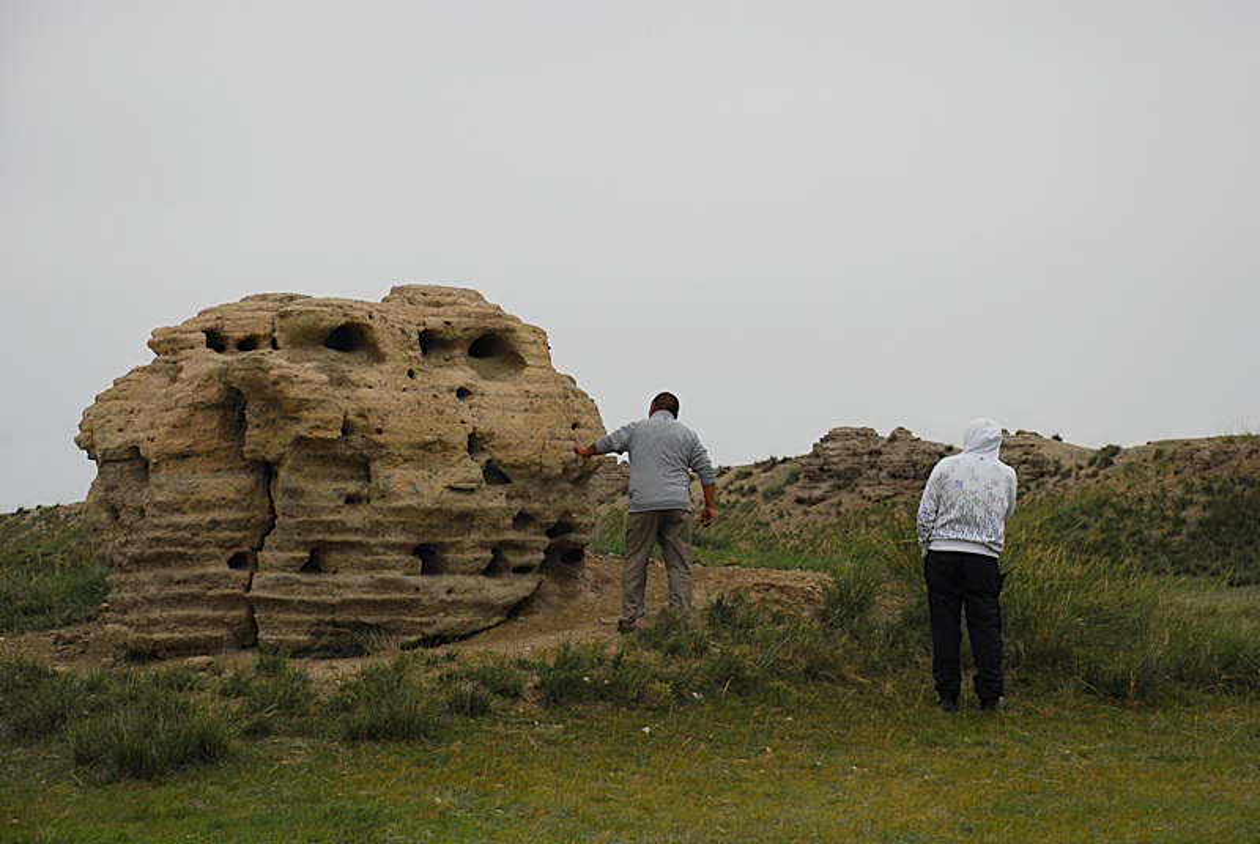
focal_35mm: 105
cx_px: 630
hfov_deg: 19.4
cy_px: 422
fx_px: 3680
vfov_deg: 13.1
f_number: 6.3
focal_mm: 70
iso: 400
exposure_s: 1/1000
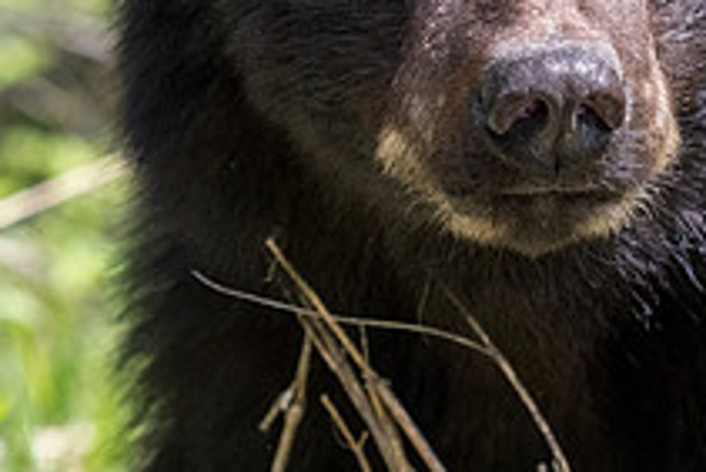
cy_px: -159
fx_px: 10774
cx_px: 642
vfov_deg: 2.5
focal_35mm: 549
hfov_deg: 3.8
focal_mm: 200
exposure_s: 1/1250
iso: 2800
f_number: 10
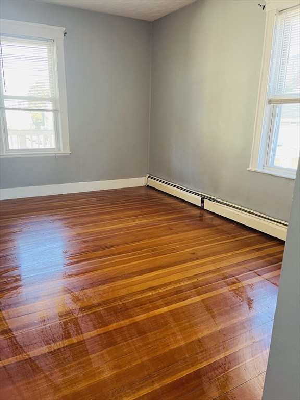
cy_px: 200
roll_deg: -0.5
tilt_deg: -14.5
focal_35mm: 26
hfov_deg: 53.1
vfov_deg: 67.3
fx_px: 300
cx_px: 150
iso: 125
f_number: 1.6
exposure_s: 1/60
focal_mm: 5.1
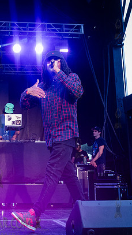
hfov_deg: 24.7
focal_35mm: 47
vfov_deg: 43.7
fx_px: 292
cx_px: 12
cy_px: 118
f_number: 4.5
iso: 2000
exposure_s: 1/400
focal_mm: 29
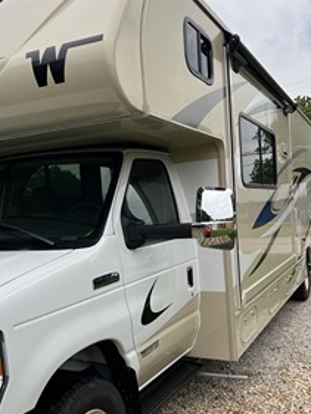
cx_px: 136
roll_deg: +4.0
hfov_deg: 38.6
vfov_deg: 50.1
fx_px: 443
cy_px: 215
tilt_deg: -0.8
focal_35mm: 37
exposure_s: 1/597
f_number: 1.5
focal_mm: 5.7
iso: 50
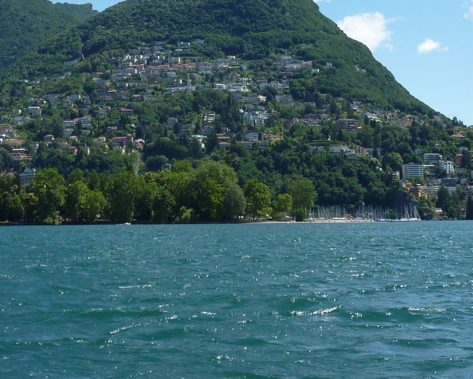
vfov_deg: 20.8
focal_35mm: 73
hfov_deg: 25.9
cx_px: 162
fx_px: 1022
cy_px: 95
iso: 80
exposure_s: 1/500
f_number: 4.5
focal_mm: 5.3
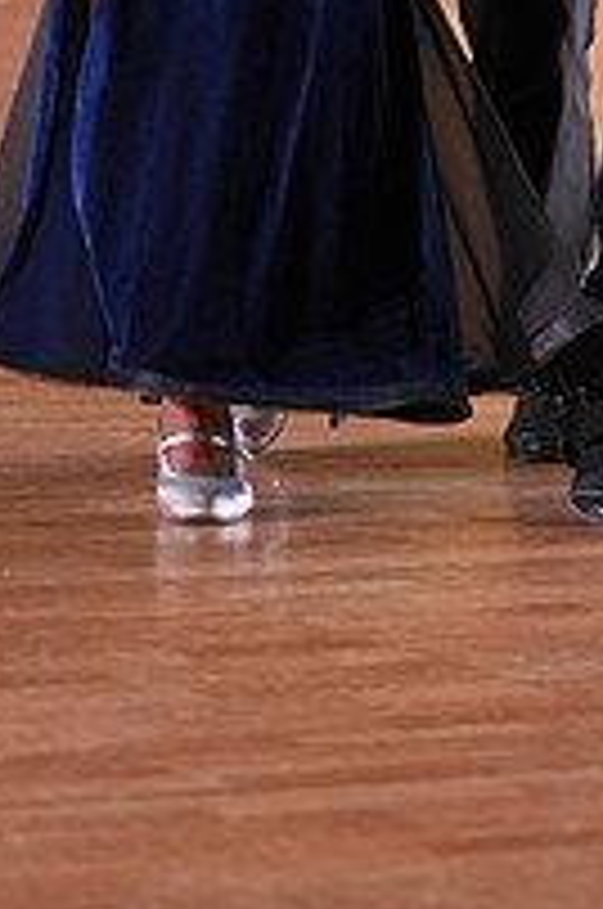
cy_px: -302
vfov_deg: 6.3
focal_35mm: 325
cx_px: 412
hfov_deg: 4.2
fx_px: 8193
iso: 1000
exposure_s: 1/400
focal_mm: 113
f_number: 2.8
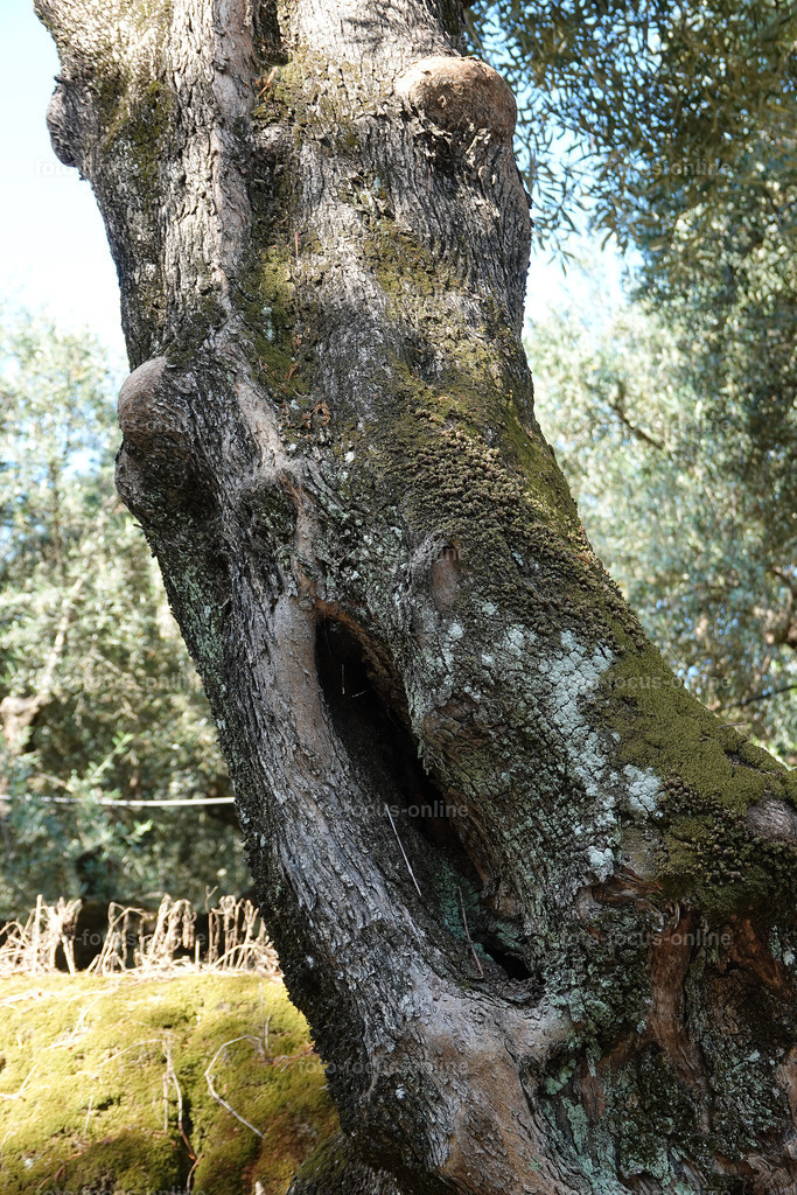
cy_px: 598
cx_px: 398
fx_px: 2556
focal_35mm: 77
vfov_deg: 26.3
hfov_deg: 17.7
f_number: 3.5
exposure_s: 1/100
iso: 100
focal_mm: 28.07
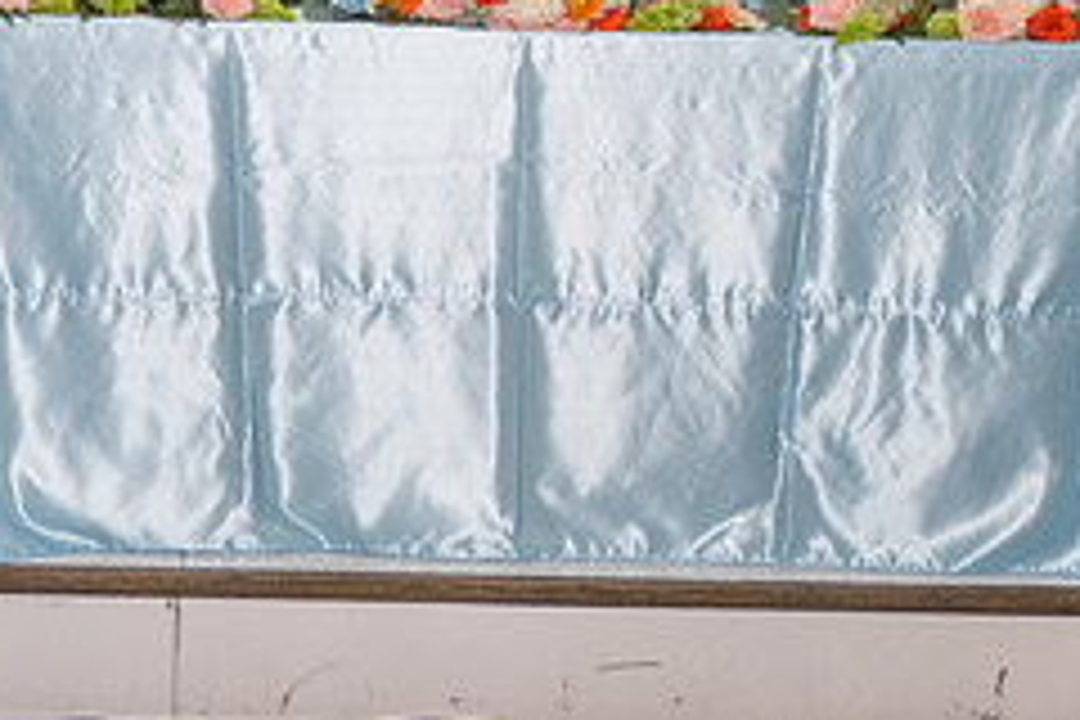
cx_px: 306
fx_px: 3480
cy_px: -142
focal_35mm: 116
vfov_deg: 11.6
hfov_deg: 17.6
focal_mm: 48
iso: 1000
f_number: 3.2
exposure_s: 1/160
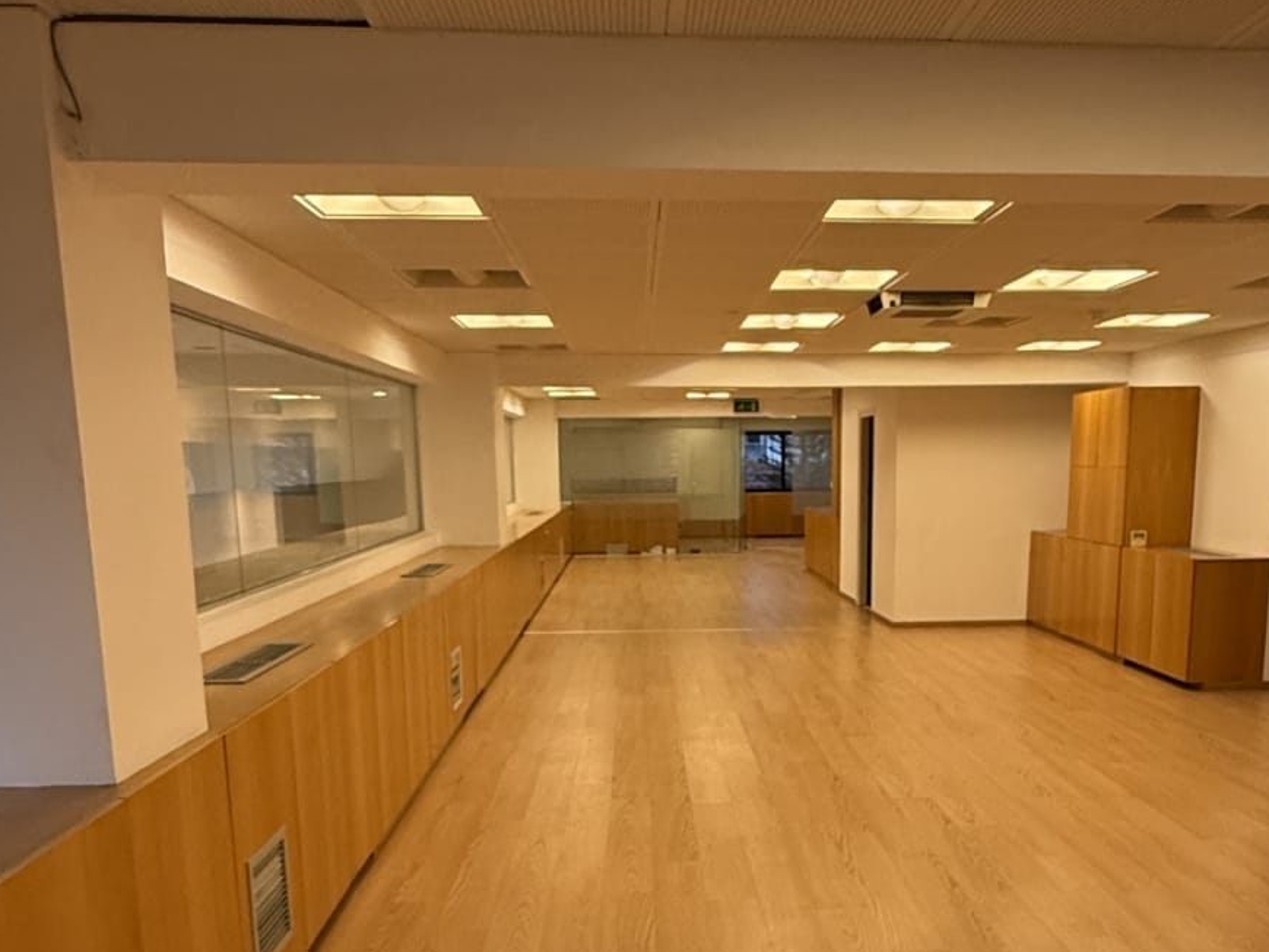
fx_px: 1210
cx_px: 717
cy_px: 704
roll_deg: -0.5
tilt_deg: -9.7
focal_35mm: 33
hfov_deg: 55.2
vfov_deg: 41.8
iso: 250
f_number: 2.2
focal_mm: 2.22
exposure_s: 1/100
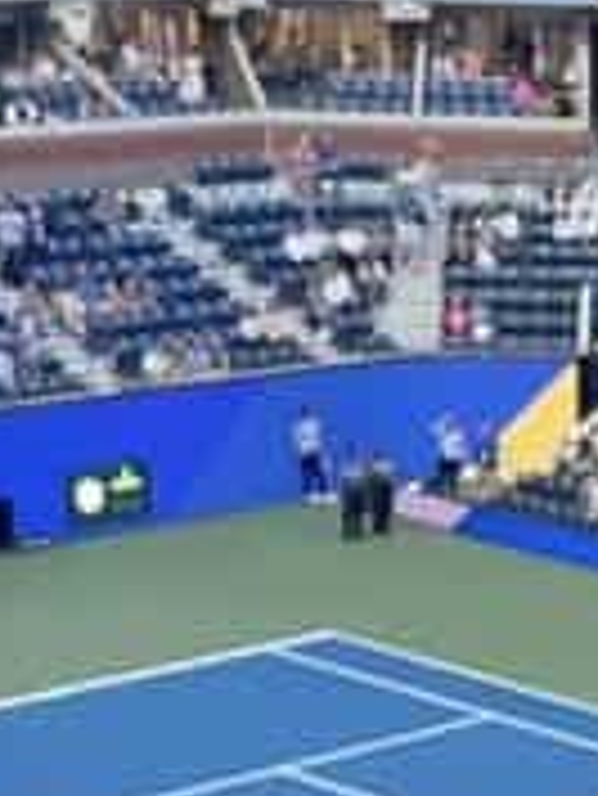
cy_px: 980
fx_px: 3198
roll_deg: -2.2
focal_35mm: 139
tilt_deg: -21.2
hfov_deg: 10.4
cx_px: 841
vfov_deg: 13.7
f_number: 1.78
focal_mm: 6.86
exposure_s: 1/114
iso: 200
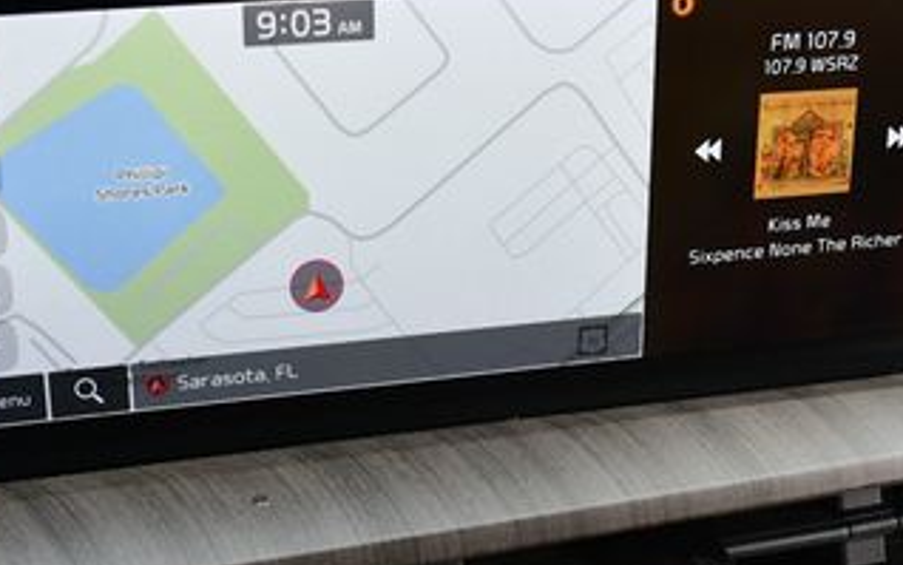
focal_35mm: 74
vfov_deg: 17.5
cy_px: 446
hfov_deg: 27.8
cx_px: 460
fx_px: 1822
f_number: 3.5
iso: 400
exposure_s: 1/250
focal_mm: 18
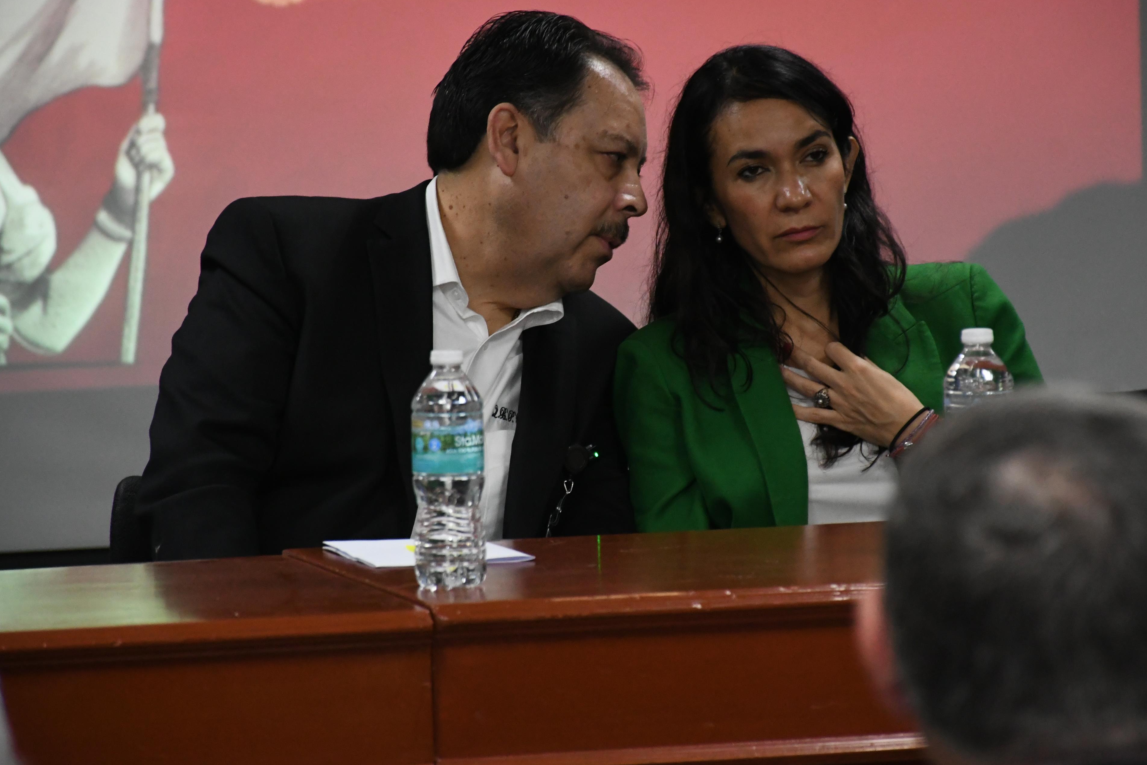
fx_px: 7360
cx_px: 616
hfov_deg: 8.9
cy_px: 345
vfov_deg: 5.9
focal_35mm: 231
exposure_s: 1/100
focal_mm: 140
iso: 4000
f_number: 5.6
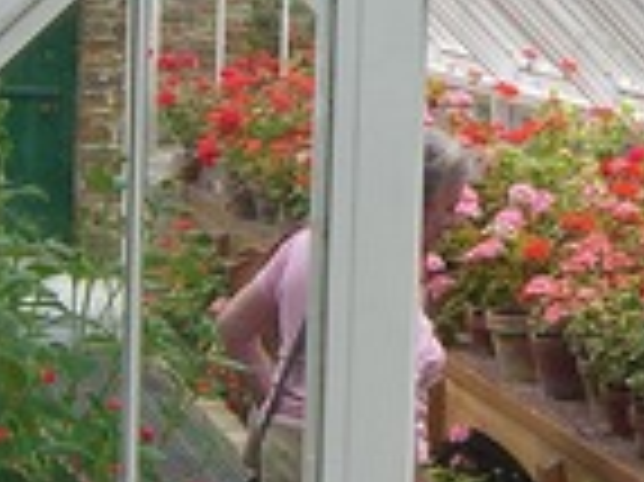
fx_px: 2677
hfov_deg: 13.7
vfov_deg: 10.2
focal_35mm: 144
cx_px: 477
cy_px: 34
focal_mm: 7.9
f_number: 8
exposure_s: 1/30
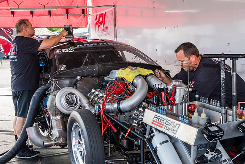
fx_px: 296
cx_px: 118
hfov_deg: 45.0
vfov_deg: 30.9
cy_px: 79
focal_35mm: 43
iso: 400
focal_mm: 27.7
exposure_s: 1/80
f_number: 9
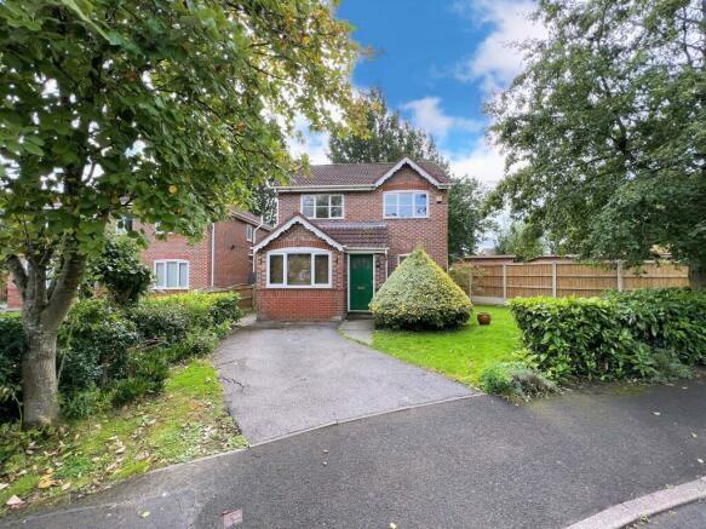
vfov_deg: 89.9
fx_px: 265
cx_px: 353
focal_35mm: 13
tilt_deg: +1.6
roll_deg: -0.3
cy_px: 264
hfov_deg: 106.2
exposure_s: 1/433
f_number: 1.8
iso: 32
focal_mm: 1.57
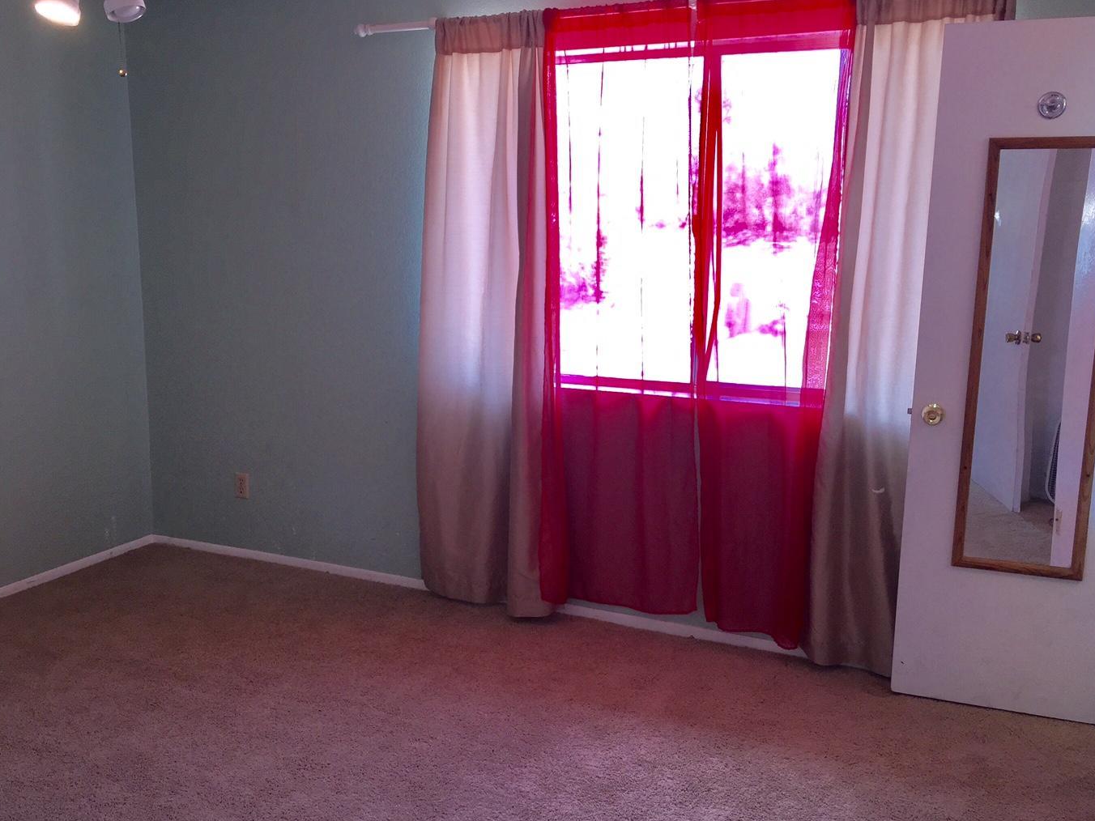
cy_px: 443
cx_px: 479
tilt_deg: -10.7
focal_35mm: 35
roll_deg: -1.3
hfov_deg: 52.5
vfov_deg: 40.7
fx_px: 1107
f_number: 2.2
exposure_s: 1/54
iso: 32
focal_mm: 4.15
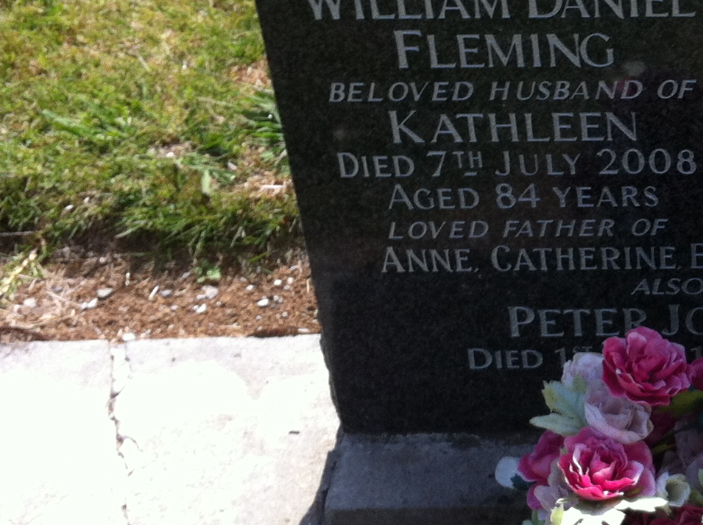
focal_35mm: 95
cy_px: 245
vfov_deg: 15.5
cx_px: 770
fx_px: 1926
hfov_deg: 19.8
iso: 80
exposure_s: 1/862
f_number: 2.8
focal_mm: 3.85
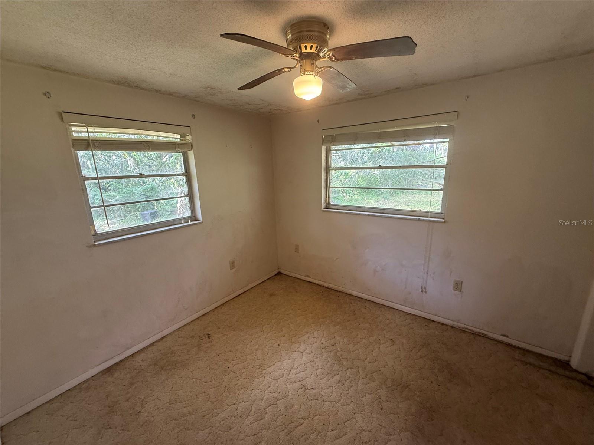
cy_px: 222
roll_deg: -0.2
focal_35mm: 14
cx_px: 297
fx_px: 240
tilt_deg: -9.4
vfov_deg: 85.7
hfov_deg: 102.1
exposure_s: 1/99
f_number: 2.2
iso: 160
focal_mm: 2.22
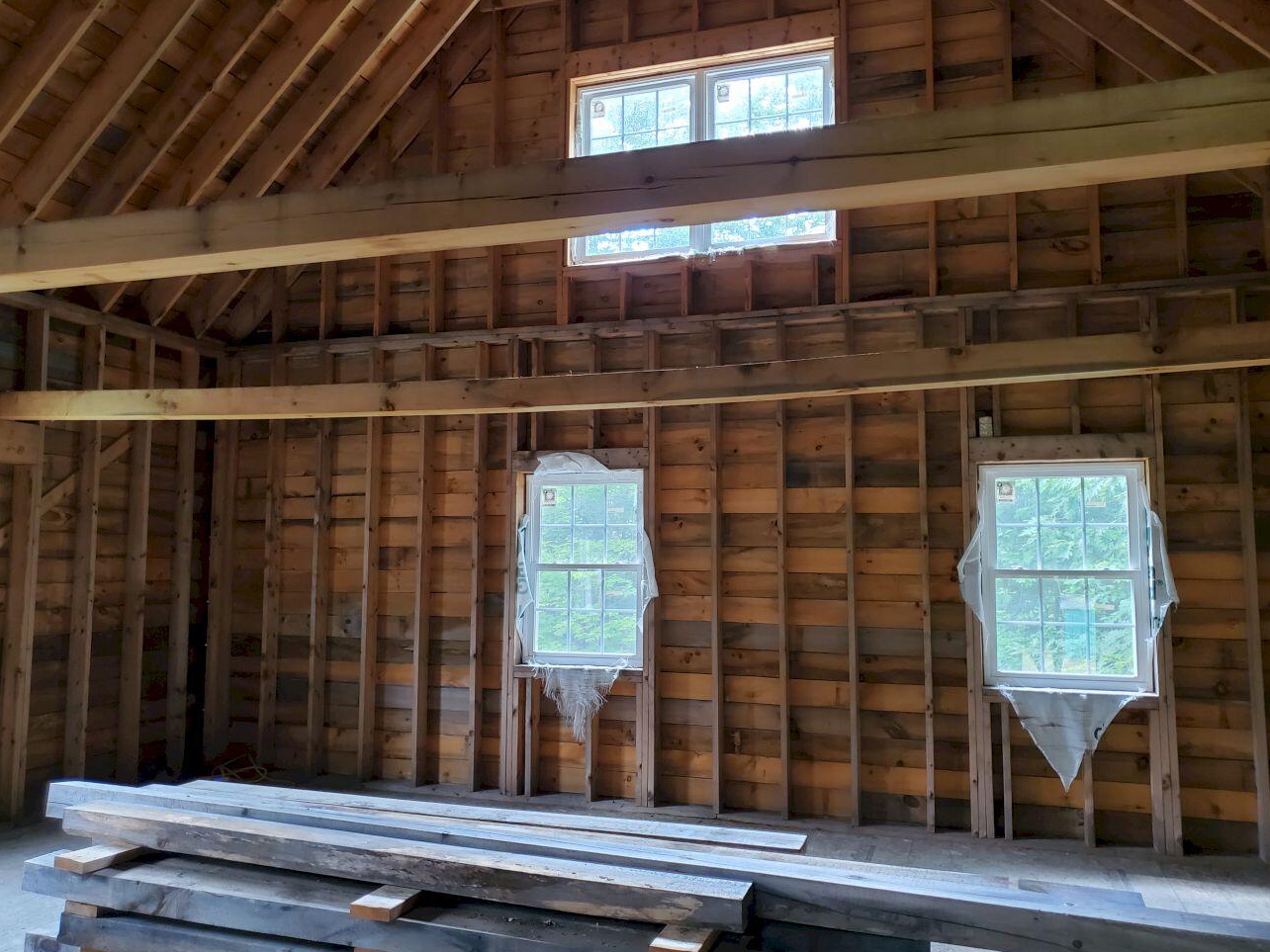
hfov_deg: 65.3
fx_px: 991
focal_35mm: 27
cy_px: 469
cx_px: 650
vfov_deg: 51.4
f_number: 1.5
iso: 200
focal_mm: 4.3
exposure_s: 1/40
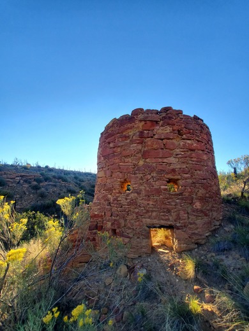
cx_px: 124
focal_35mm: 13
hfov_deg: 89.9
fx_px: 125
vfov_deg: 106.2
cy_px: 166
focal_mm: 1.8
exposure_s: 1/333
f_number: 2.2
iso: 50
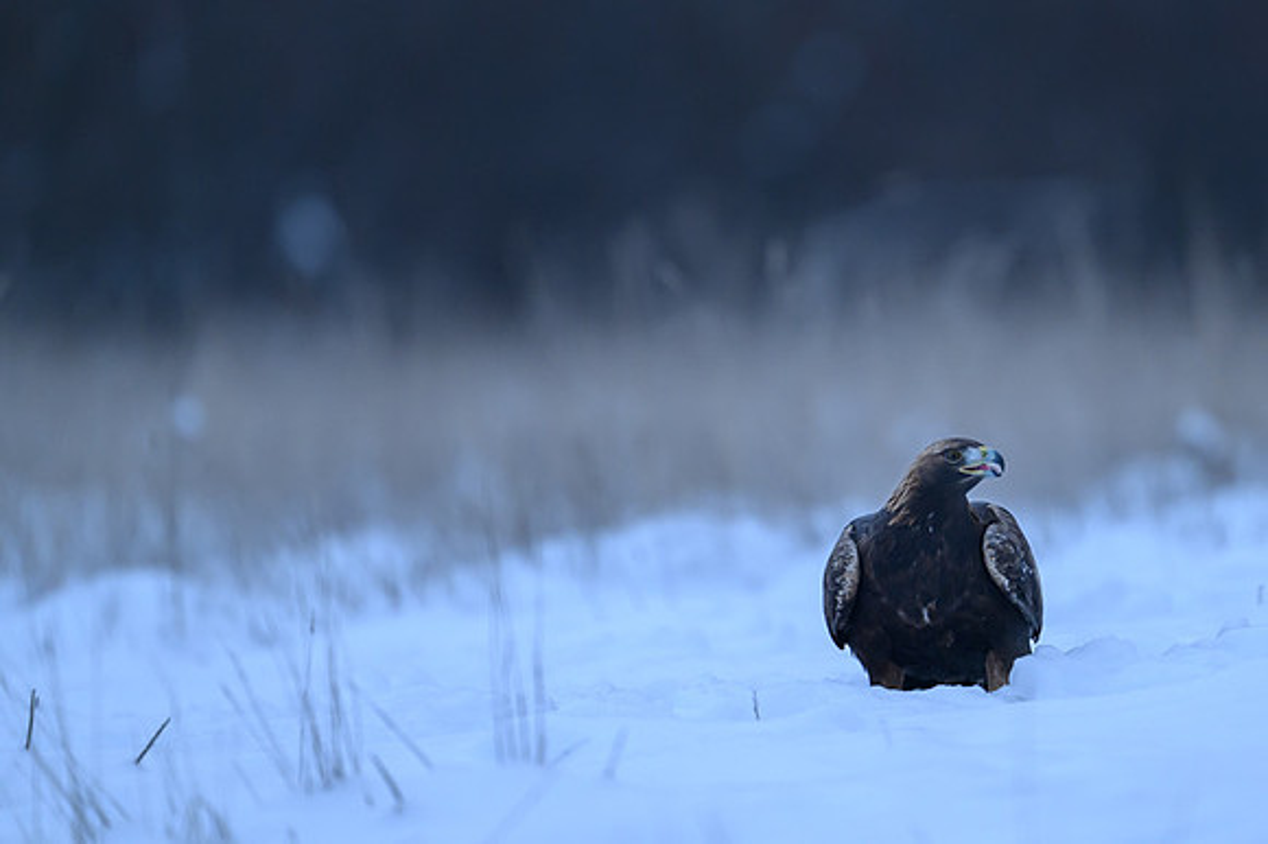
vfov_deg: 1.9
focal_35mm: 738
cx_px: 836
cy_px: 288
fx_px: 25985
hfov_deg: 2.8
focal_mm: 560
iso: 2000
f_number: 4
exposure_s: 1/500
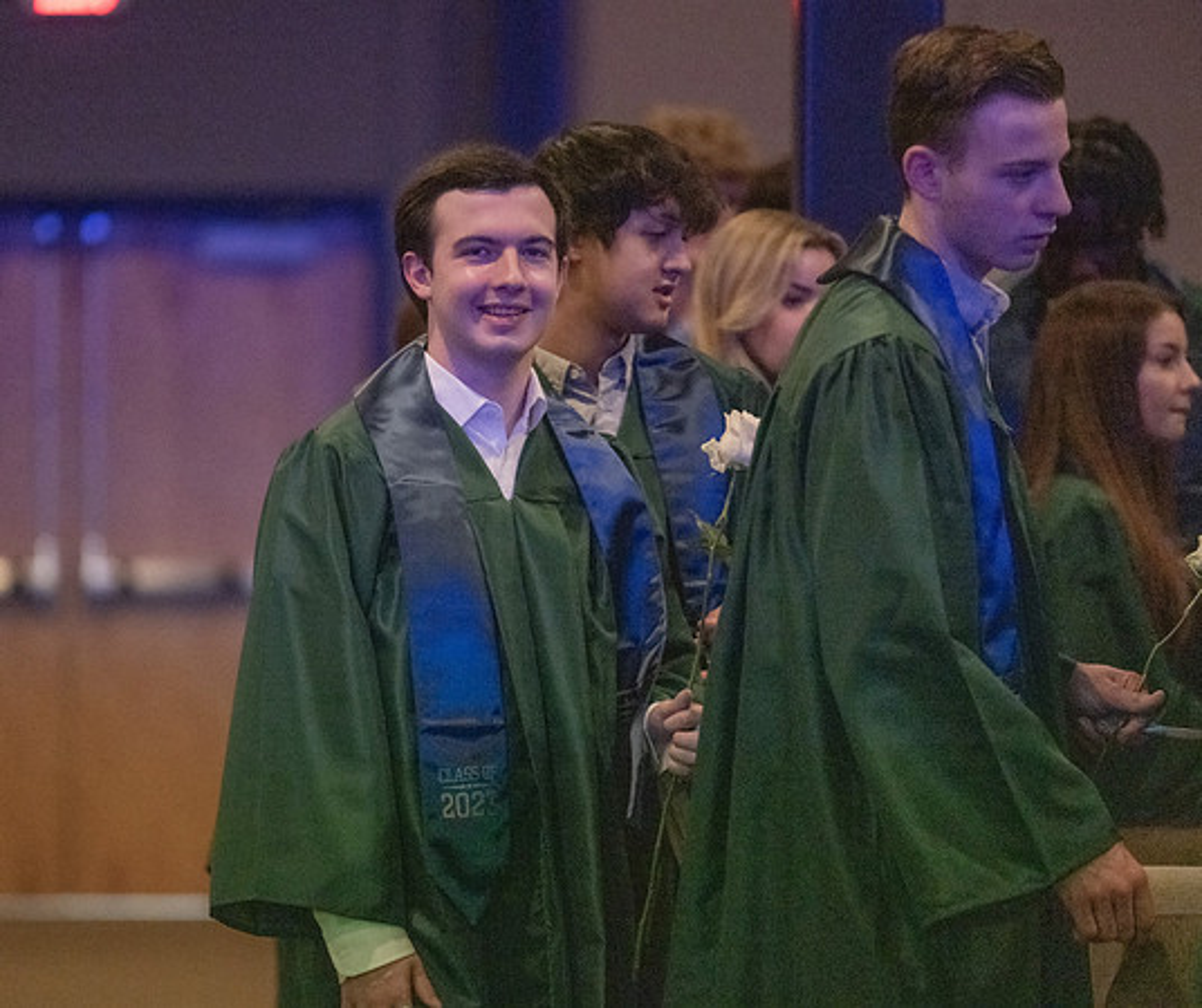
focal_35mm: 238
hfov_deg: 8.0
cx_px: 441
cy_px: 508
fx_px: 8634
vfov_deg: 6.7
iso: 20000
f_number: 2.8
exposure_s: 1/320
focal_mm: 200
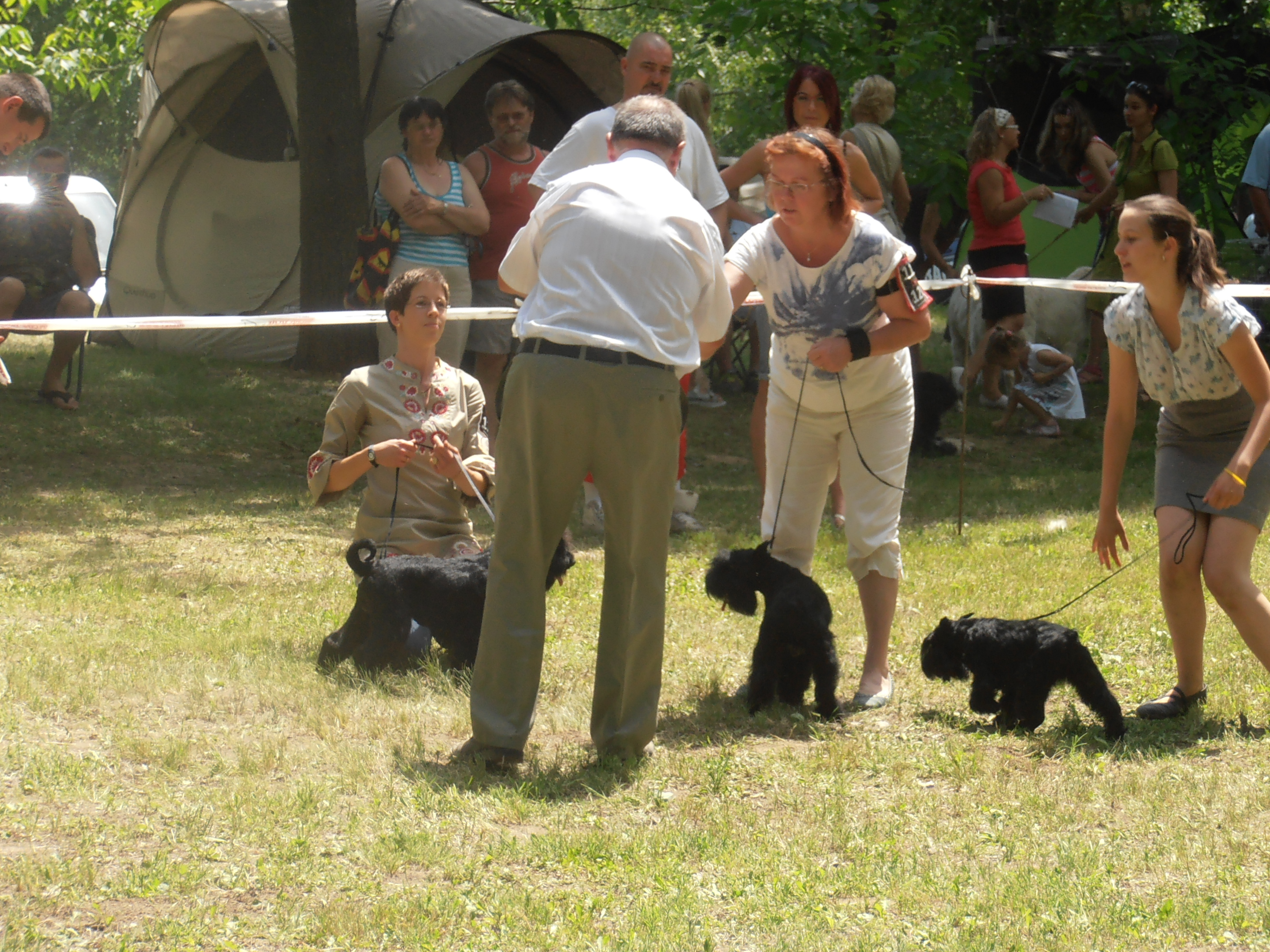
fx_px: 5796
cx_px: 719
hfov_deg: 12.5
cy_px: 427
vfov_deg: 9.4
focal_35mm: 158
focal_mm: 24.39
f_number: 5.8
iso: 80
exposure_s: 1/200
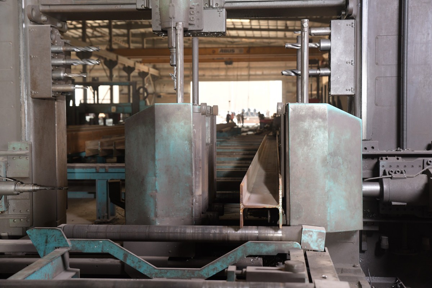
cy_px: 144
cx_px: 216
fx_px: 660
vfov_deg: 24.6
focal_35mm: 55
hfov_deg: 36.2
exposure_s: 1/200
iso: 1000
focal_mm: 55
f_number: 4.5
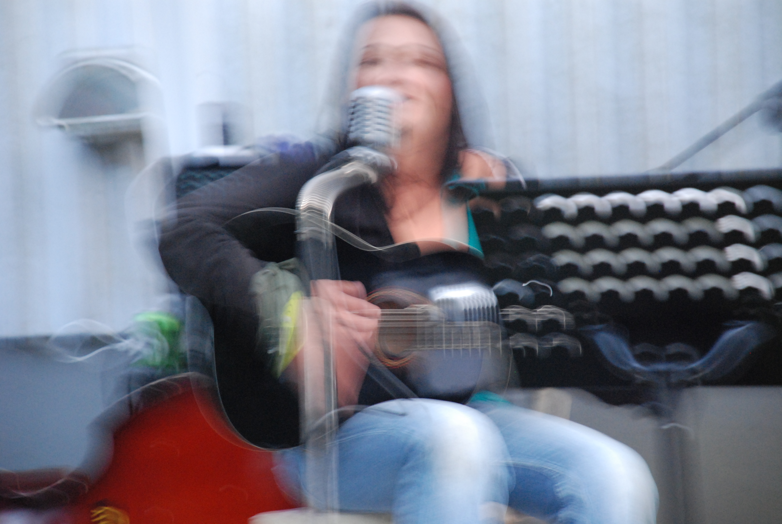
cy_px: 262
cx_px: 391
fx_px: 4404
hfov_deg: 10.1
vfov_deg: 6.8
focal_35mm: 202
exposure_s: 1/4
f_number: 5.6
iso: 1600
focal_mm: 135
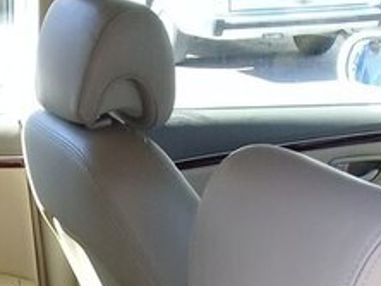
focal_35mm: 92
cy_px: 405
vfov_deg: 15.1
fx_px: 1014
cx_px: 65
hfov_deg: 21.0
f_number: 2.2
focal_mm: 3.3
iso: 50
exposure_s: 1/114
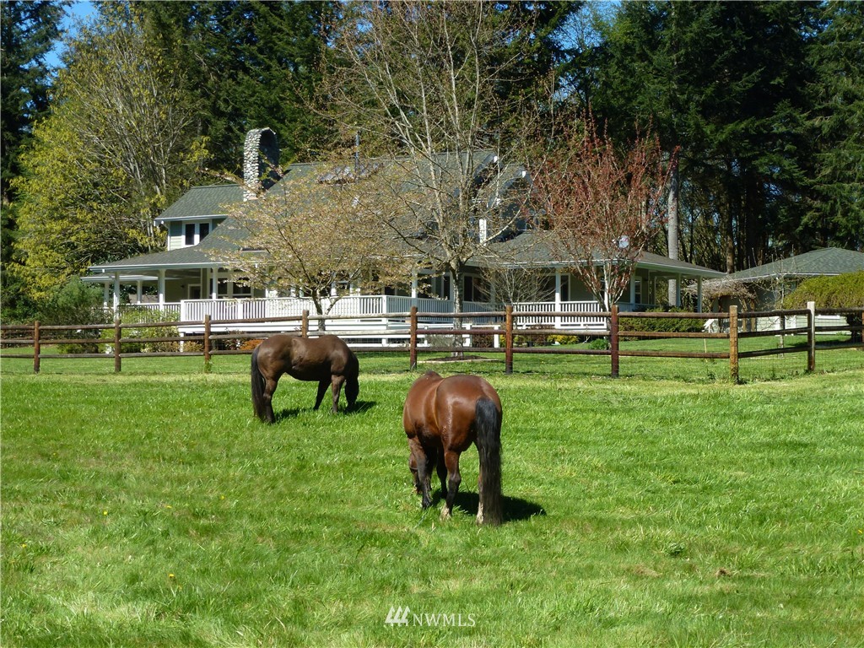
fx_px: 1523
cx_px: 432
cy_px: 324
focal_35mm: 61
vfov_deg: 24.0
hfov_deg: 31.7
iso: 100
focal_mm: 10.9
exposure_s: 1/400
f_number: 4.5
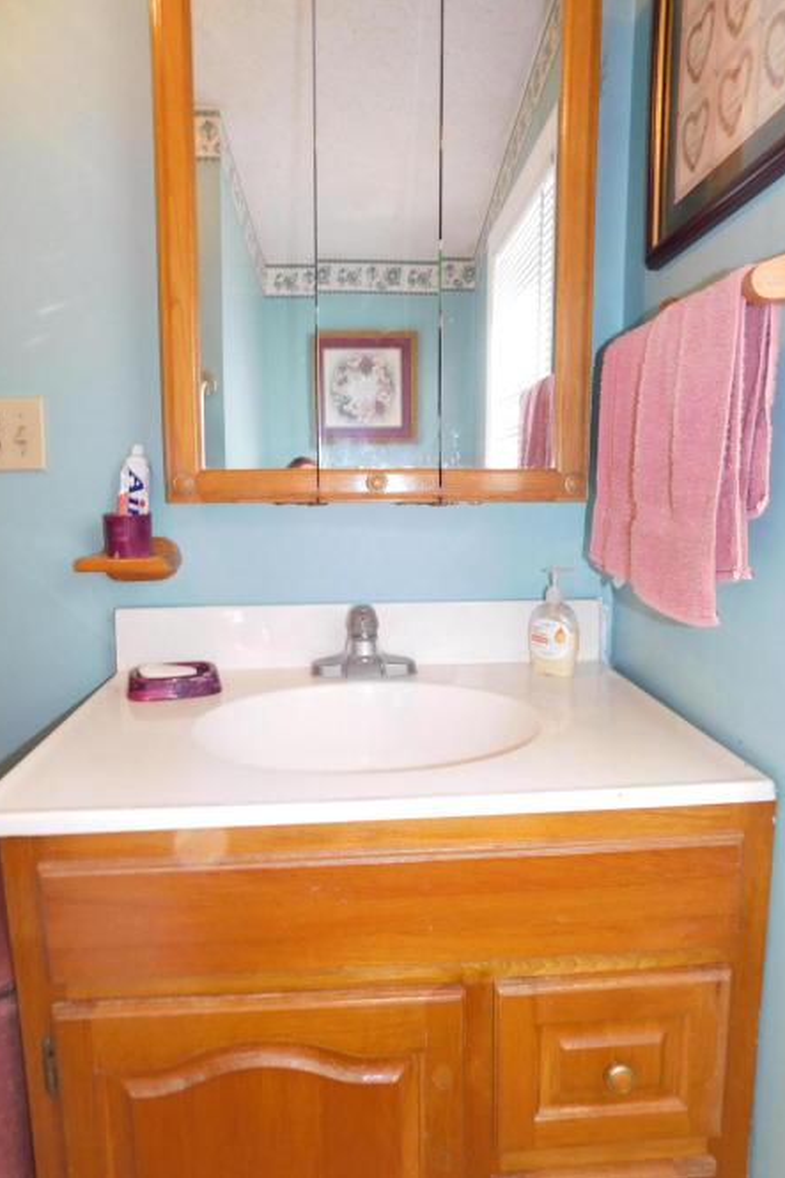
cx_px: 393
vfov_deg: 73.8
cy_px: 589
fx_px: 785
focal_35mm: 24
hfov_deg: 53.1
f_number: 3
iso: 200
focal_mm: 4
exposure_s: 1/30
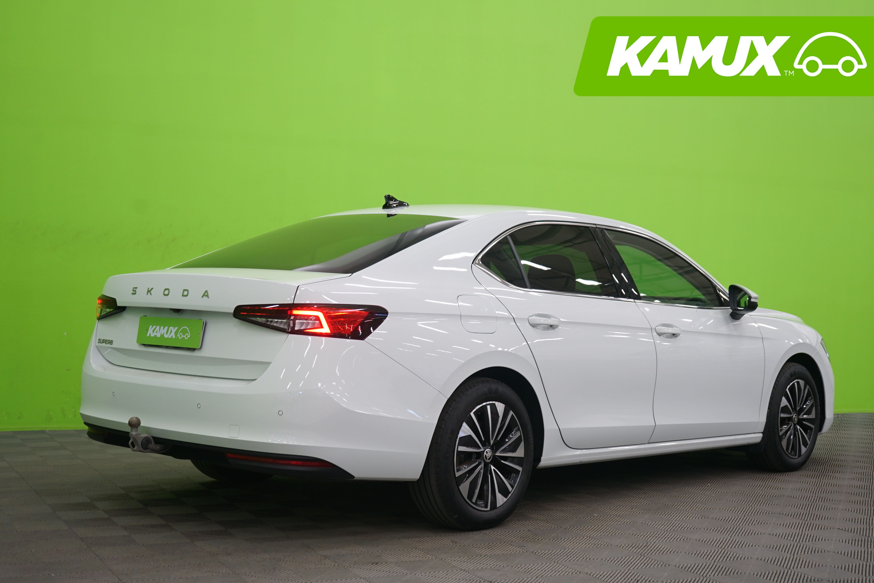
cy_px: 297
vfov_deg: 27.0
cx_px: 457
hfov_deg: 39.6
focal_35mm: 50
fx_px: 1214
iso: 400
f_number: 5
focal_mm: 47
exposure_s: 1/10
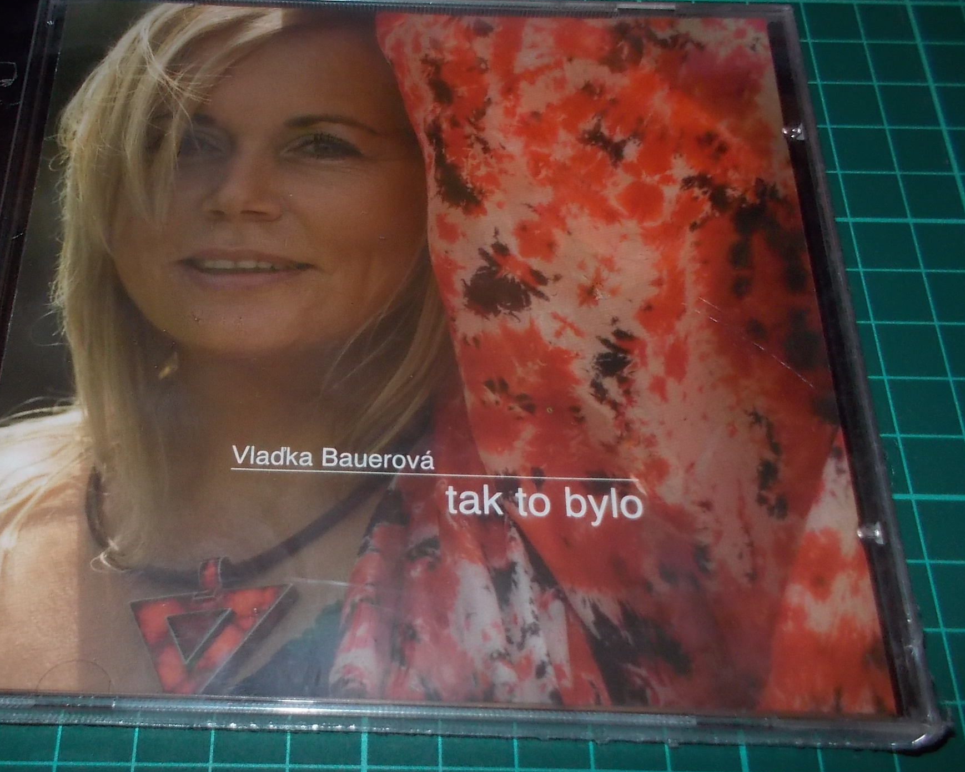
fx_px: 1057
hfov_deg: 48.6
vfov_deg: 40.1
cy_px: 423
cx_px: 360
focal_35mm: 37
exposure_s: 1/30
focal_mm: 4.1
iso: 200
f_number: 3.3
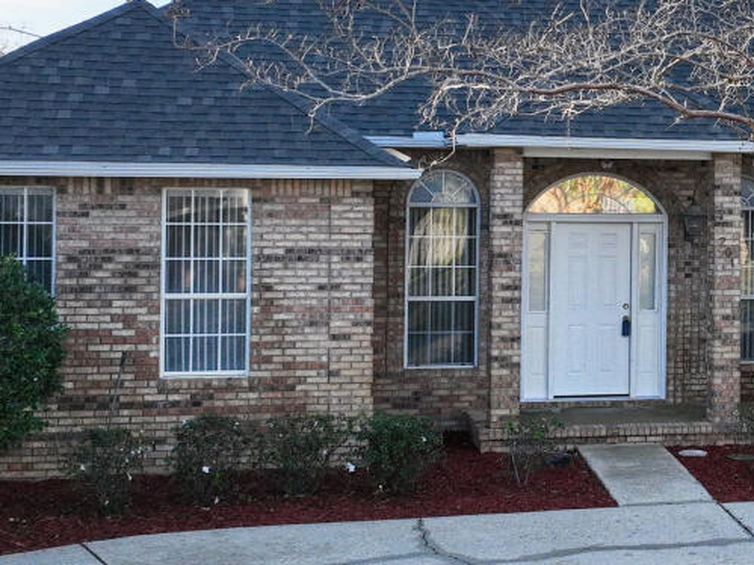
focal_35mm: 77
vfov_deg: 19.1
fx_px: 1677
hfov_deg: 24.0
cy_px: 178
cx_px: 786
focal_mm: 12.29
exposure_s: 1/2000
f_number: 2.8
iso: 410
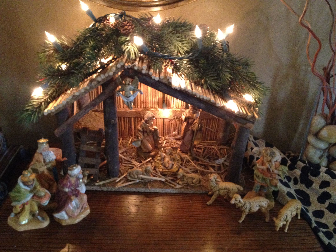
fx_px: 340
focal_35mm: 35
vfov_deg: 40.7
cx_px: 168
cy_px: 126
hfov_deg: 52.6
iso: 500
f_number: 2.4
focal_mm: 4.28
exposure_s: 1/15
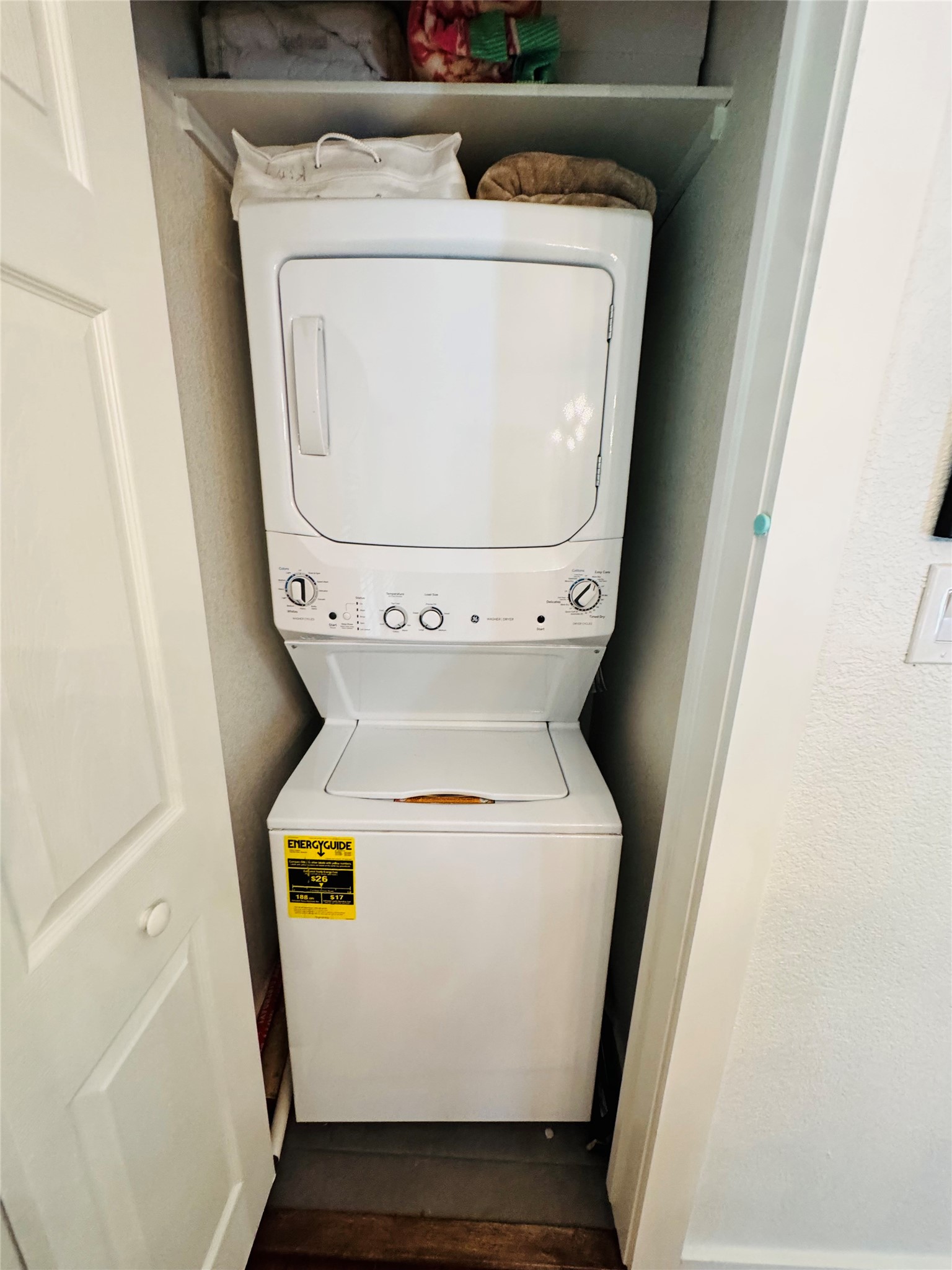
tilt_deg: -17.5
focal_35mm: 14
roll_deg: -0.6
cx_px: 476
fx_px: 513
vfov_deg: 102.1
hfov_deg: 85.7
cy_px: 635
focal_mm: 2.22
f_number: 2.2
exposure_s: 1/60
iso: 320
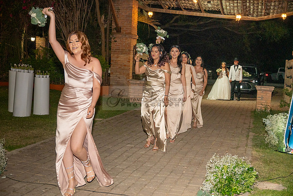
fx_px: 448
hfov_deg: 36.2
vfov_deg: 24.6
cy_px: 98
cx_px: 146
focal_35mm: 55
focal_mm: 55
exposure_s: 1/160
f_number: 5.6
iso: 2000
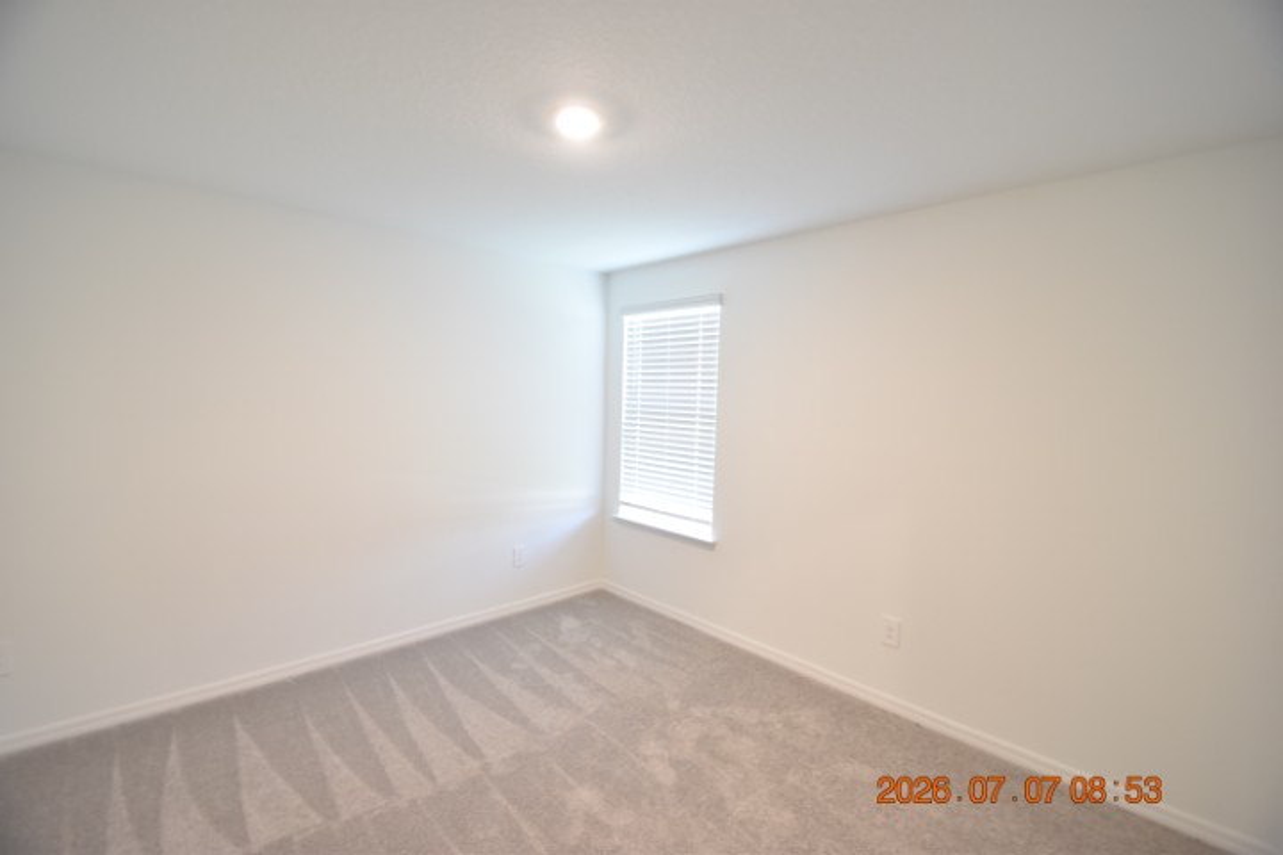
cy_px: 428
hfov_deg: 100.4
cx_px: 642
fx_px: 535
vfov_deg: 77.3
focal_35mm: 15
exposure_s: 1/30
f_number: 3.5
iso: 800
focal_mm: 10
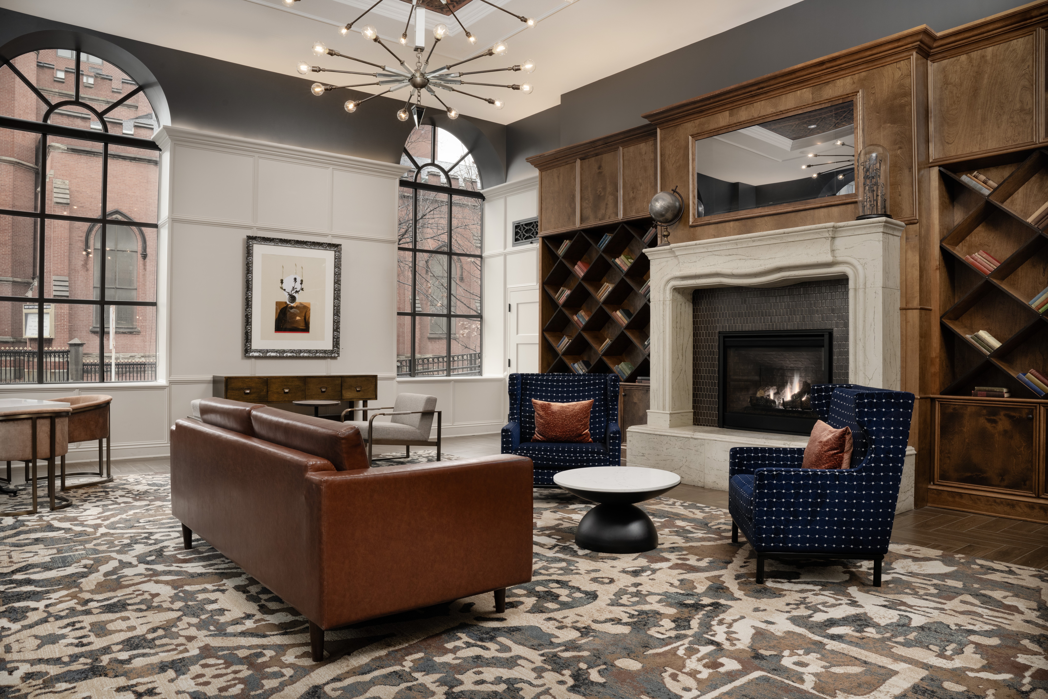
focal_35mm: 25
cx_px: 524
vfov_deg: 51.3
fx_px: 728
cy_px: 350
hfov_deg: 71.5
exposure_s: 1/15
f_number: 11
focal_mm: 25
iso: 400
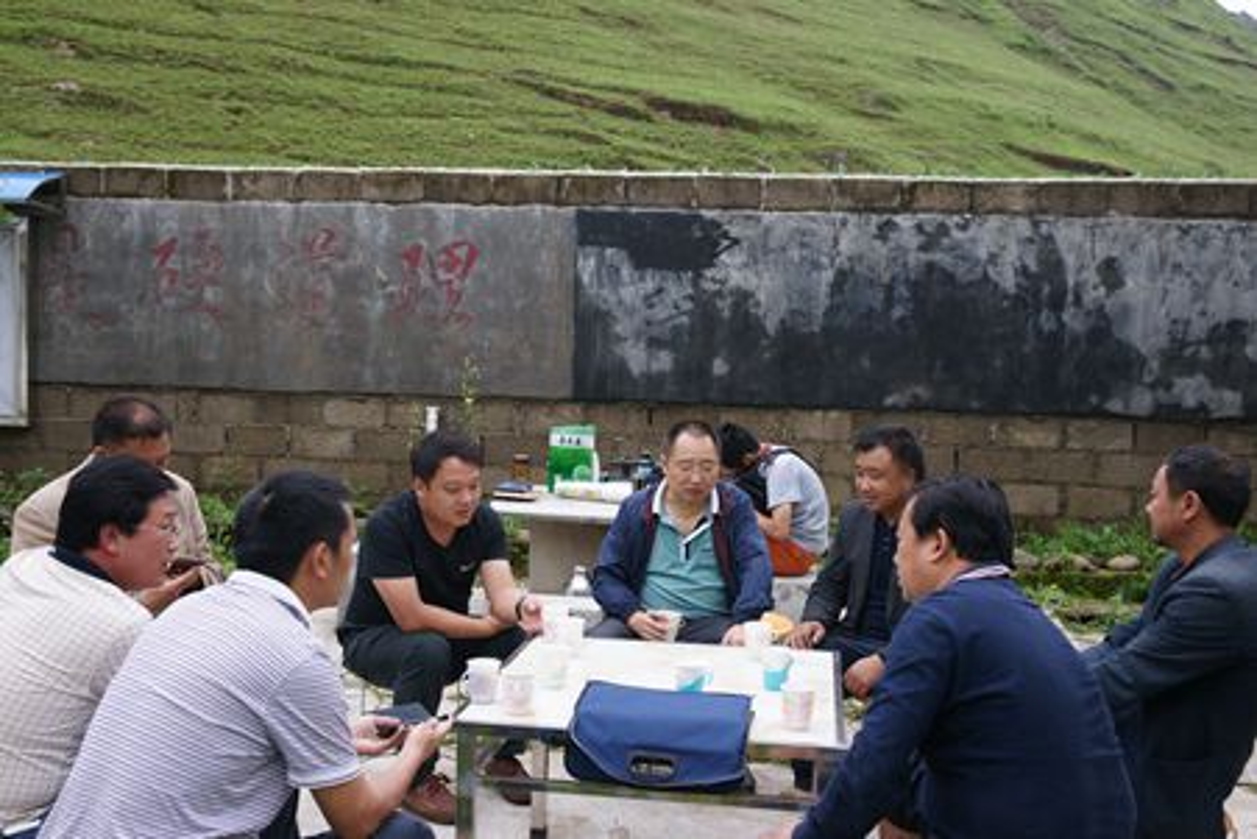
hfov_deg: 54.4
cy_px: 420
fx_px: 1222
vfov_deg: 37.9
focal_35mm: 35
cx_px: 628
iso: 200
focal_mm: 35
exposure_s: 1/90
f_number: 5.6
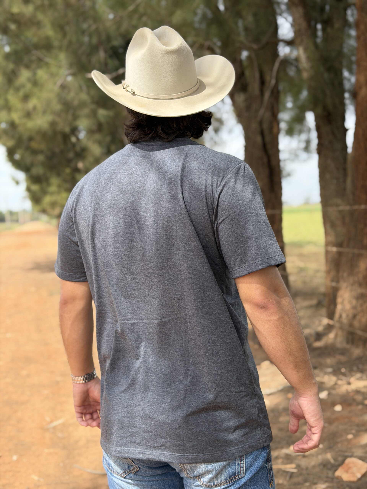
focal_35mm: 48
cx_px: 184
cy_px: 244
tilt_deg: -2.5
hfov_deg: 30.3
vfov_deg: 39.7
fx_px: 679
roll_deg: +3.5
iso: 64
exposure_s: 1/1838
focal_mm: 6.76
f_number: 1.78
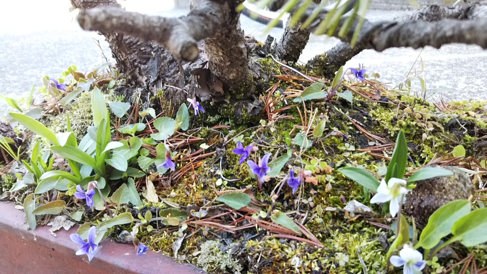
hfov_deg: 59.5
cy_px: 140
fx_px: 426
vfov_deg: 35.6
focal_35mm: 33
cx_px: 245
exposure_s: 1/60
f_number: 2.2
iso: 50
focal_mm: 4
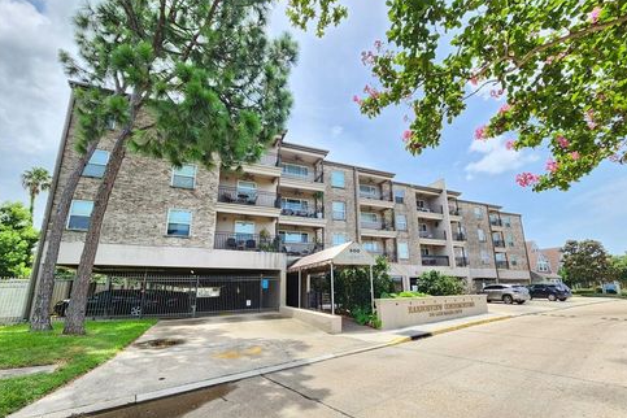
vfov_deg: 81.0
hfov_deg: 104.3
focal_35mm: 14
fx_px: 244
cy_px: 228
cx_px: 315
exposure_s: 1/410
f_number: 2.2
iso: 50
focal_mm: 2.2
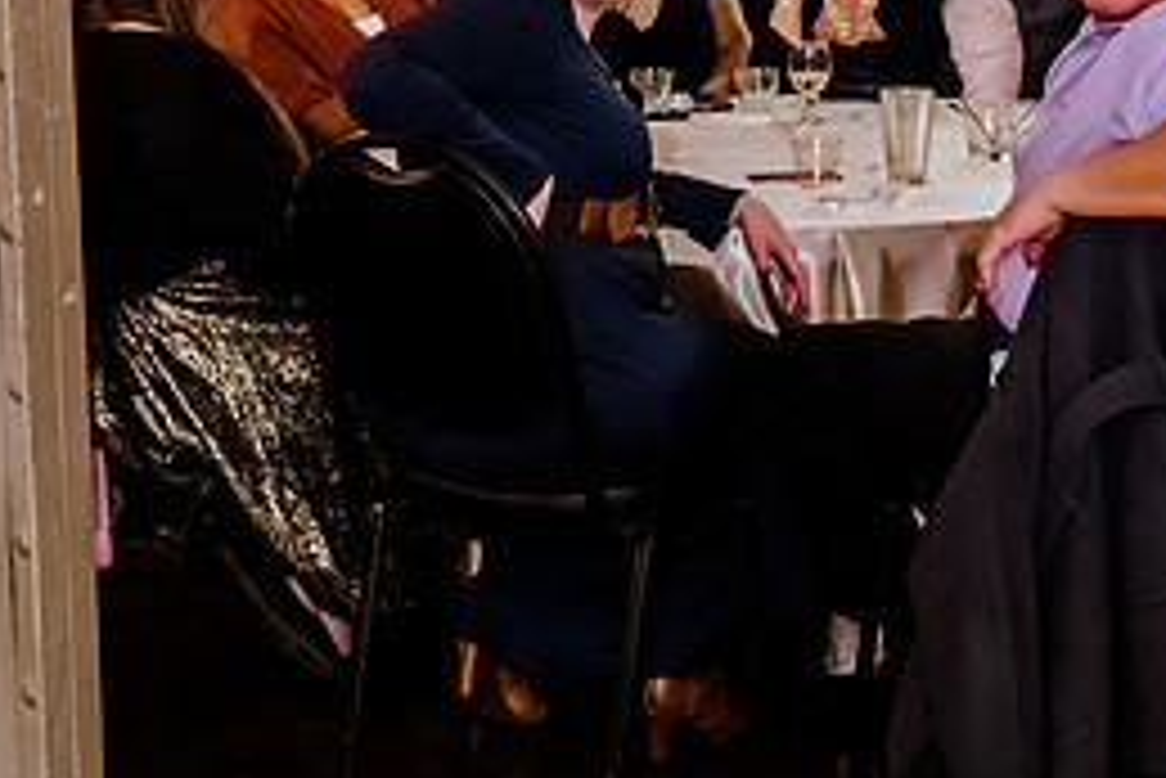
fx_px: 2625
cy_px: 254
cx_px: 802
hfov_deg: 24.9
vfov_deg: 16.8
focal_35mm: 81
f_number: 2.8
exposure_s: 1/100
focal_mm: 34
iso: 5000
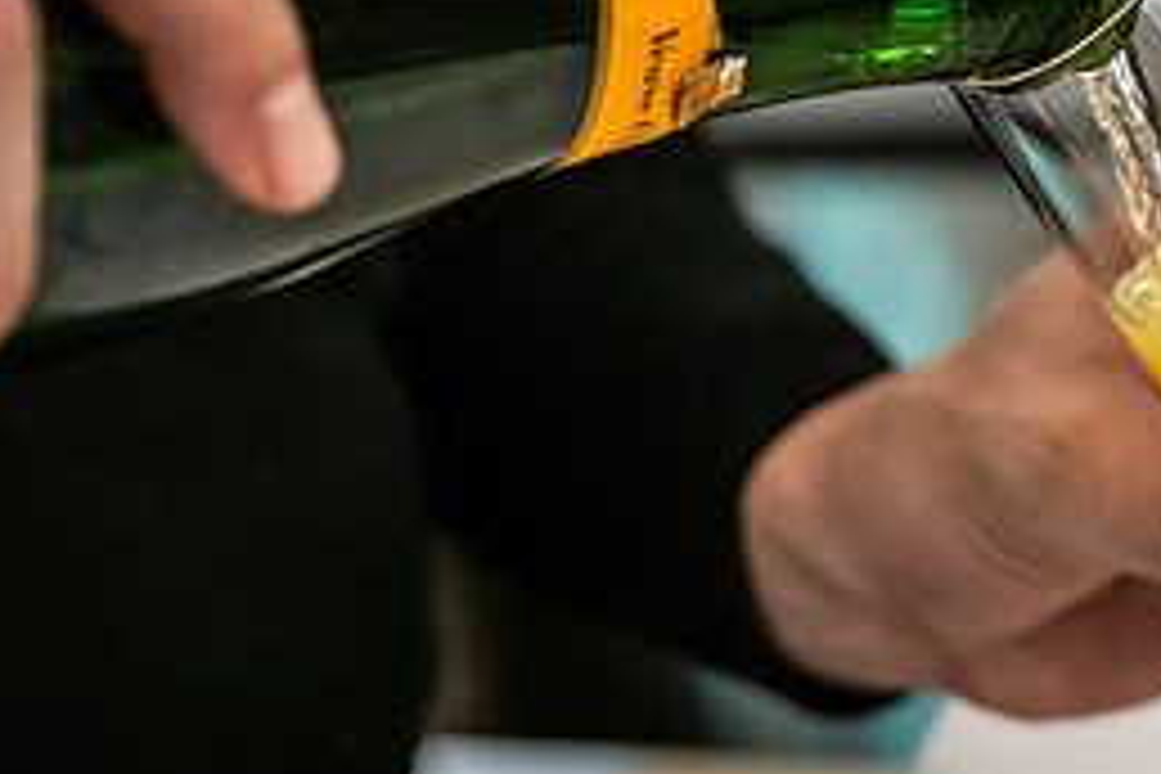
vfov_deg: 10.7
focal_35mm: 128
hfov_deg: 15.9
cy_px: 344
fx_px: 4128
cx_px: 976
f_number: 4
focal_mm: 57
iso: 3200
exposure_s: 1/500
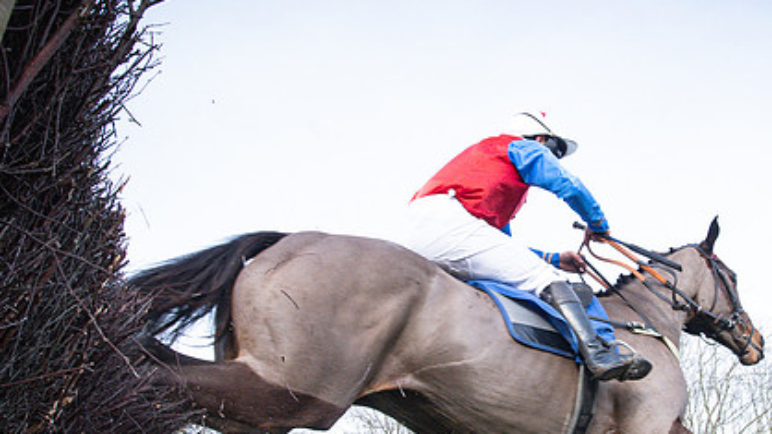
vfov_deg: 28.8
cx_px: 549
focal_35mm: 41
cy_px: 295
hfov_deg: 48.1
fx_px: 839
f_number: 8
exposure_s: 1/1000
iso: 2000
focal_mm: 19
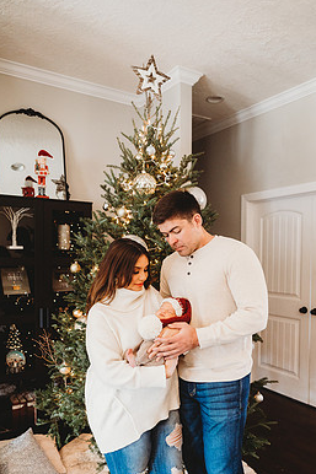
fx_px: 369
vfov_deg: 65.2
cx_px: 170
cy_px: 271
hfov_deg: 46.3
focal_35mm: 28
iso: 800
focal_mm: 24
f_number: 2.5
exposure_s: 1/200
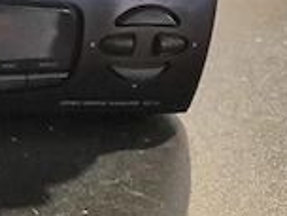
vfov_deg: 9.0
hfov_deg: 10.2
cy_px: -279
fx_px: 1252
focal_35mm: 151
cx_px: -527
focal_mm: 5.4
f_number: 1.8
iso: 1600
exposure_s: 1/50
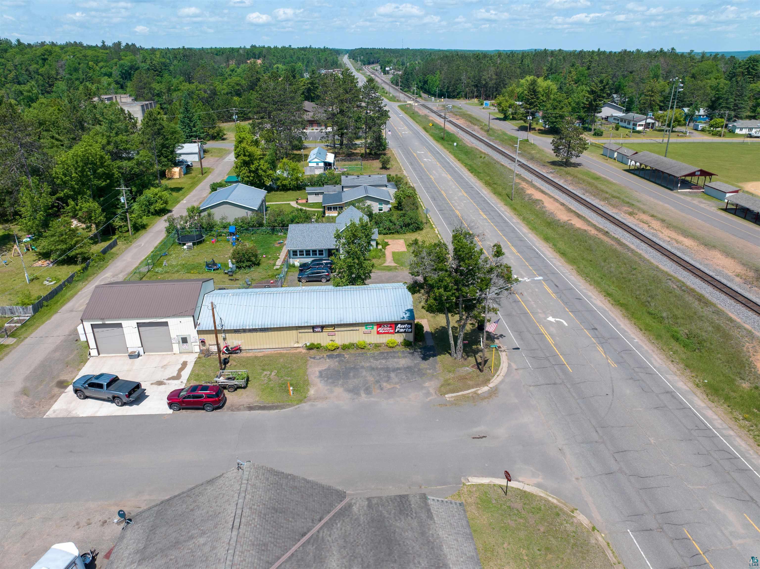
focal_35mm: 24
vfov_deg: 56.8
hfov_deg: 71.6
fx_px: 527
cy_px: 284
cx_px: 380
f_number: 2.8
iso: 120
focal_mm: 12.29
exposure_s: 1/1600
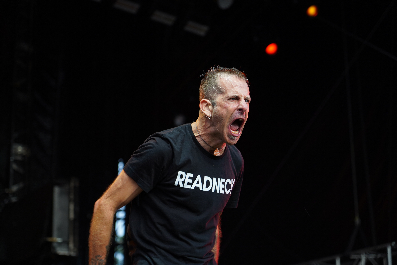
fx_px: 1158
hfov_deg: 19.5
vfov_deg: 13.0
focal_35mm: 105
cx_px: 198
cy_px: 132
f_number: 4
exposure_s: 1/125
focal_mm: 105
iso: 400
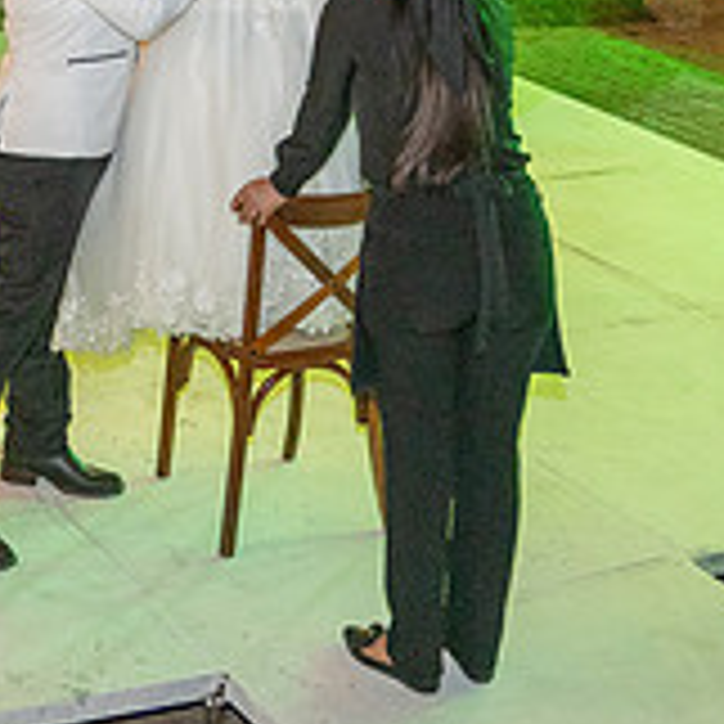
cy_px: -97
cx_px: -72
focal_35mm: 86
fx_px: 2035
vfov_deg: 19.2
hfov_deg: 19.3
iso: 2500
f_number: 5
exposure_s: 1/80
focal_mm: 28
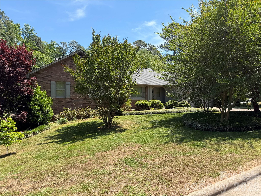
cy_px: 98
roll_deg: -0.3
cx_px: 130
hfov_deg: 71.6
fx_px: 181
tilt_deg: +0.1
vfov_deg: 56.8
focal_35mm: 24
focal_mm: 6.76
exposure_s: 1/1812
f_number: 1.78
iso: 80
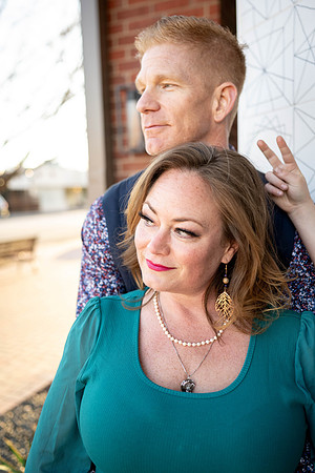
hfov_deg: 37.9
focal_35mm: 35
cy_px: 236
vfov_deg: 54.4
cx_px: 158
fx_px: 459
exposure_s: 1/800
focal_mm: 35
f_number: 2.5
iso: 640
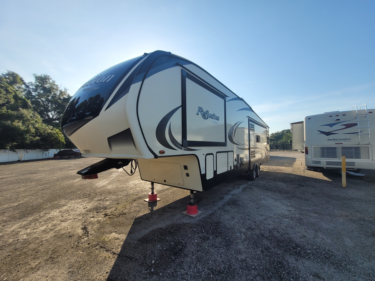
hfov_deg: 106.2
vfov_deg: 89.9
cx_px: 188
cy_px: 140
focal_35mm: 13
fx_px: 141
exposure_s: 1/1265
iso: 40
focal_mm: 1.74
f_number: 2.2
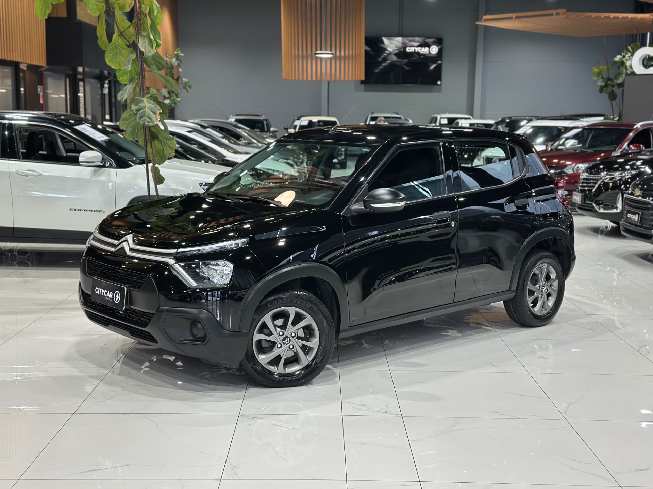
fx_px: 905
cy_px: 244
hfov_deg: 39.7
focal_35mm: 48
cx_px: 326
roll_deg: -0.9
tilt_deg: -8.0
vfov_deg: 30.3
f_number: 1.78
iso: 200
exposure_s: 1/120
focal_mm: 6.86
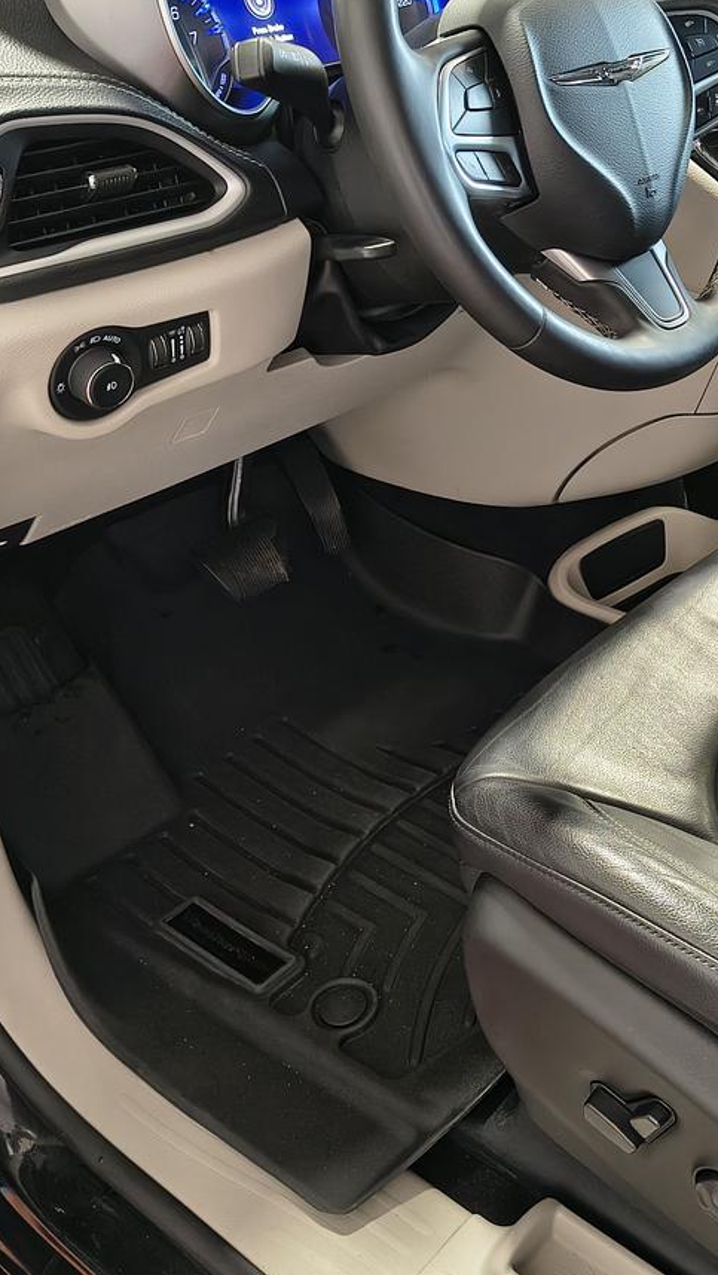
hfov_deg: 29.6
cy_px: 632
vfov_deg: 51.6
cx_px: 590
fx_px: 1319
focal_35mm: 39
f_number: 1.8
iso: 1131
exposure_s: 1/60
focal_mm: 5.56
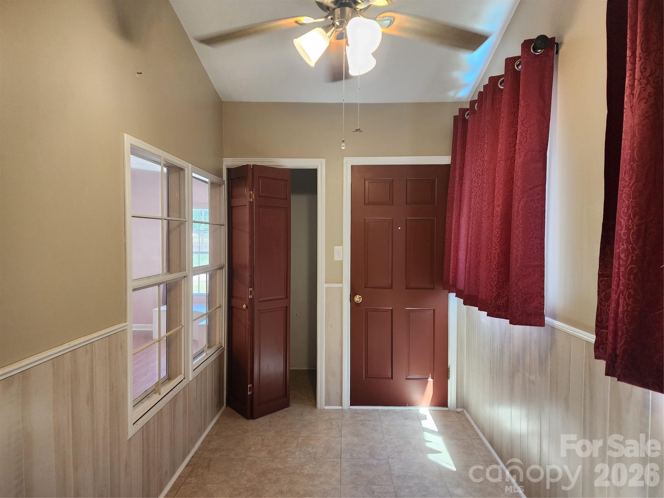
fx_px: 441
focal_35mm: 23
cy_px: 249
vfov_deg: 58.9
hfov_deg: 73.9
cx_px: 332
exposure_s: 1/120
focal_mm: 6.4
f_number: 1.8
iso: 250
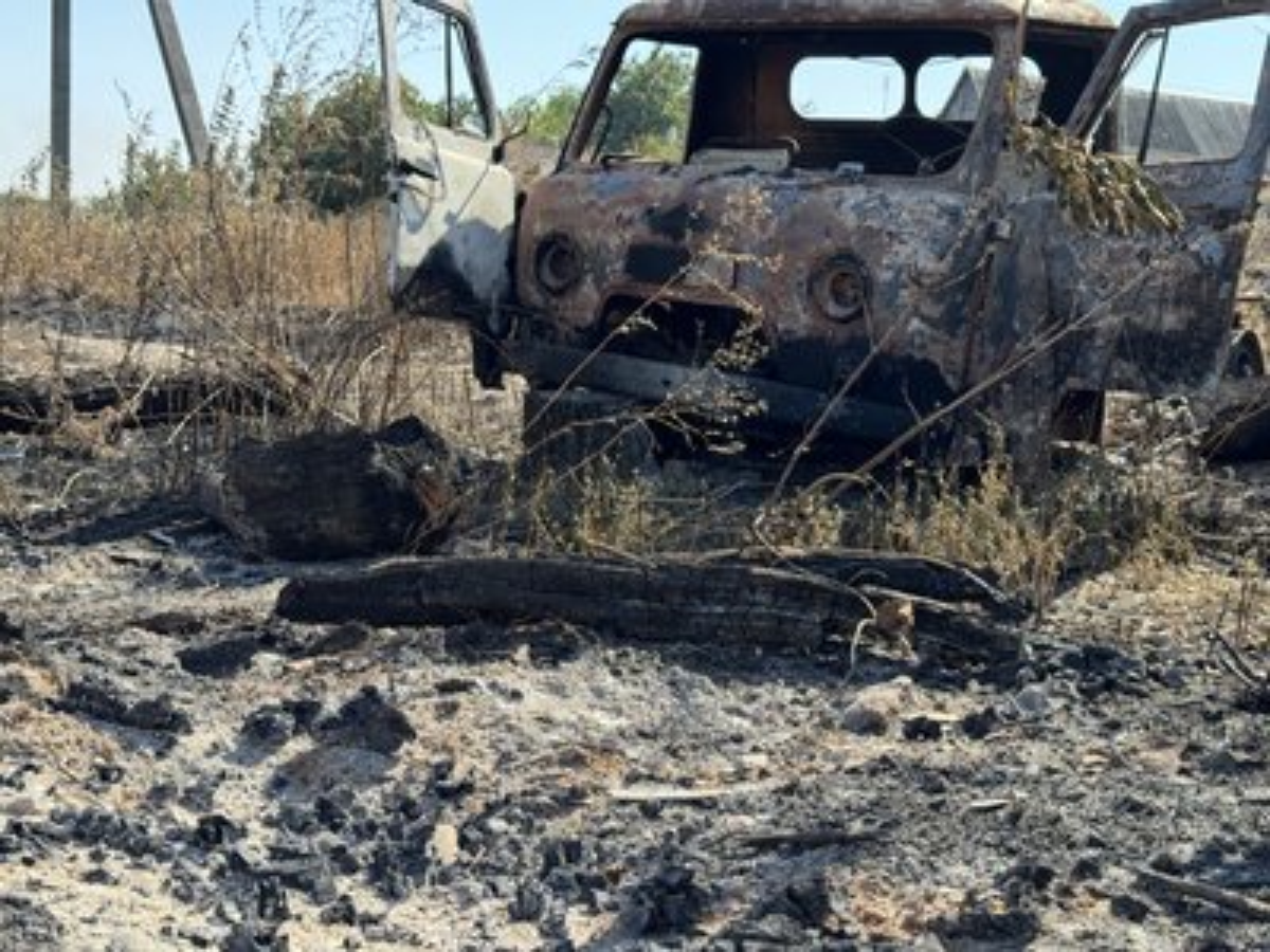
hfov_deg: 39.7
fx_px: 1761
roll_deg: -4.7
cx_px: 635
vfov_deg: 30.3
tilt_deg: -5.9
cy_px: 476
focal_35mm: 48
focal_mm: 6.76
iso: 64
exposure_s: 1/1076
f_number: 1.78
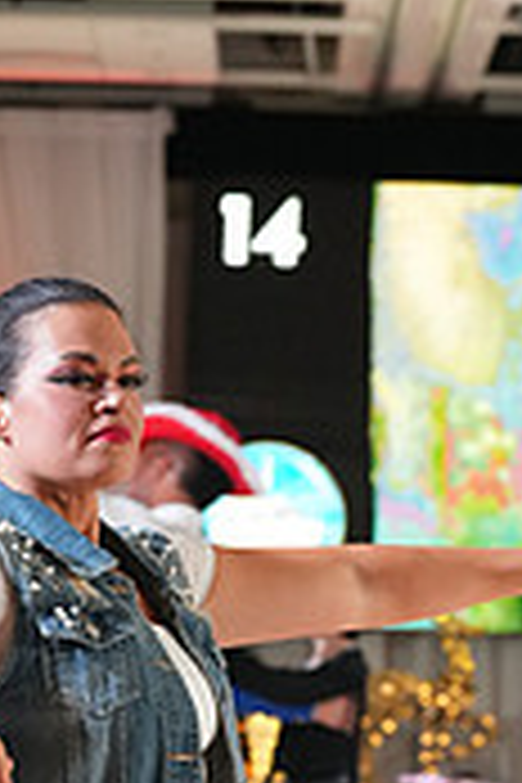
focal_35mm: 234
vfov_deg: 8.6
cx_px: -187
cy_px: 1116
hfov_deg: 5.8
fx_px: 5089
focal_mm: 70
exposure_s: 1/200
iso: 2000
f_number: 5.6
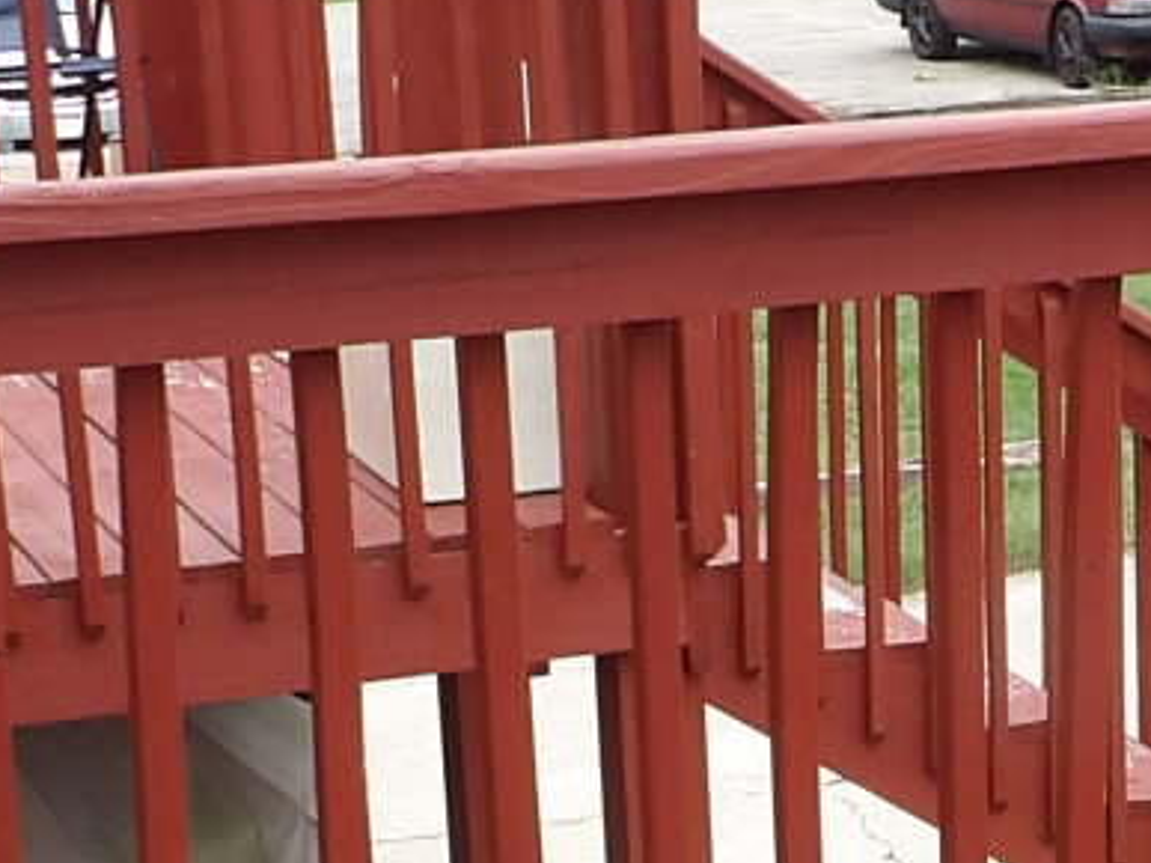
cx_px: 1151
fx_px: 4222
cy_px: 1077
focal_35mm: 127
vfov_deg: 11.4
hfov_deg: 15.3
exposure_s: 1/240
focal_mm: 4.3
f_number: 3.2
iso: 100
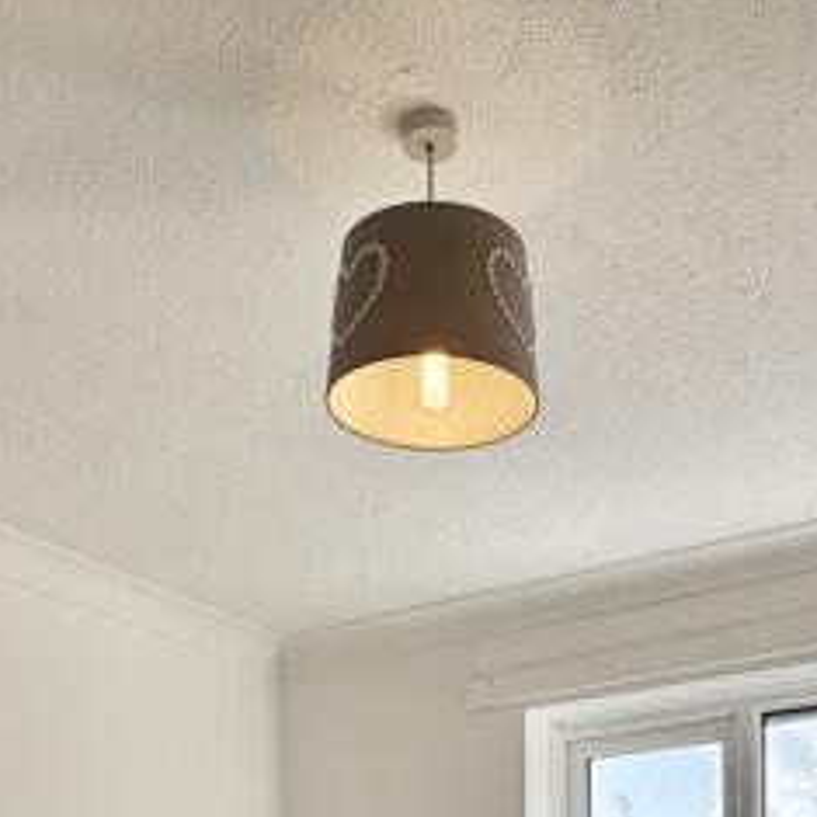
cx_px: 466
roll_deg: +1.0
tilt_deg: -2.3
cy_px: 1130
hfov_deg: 31.6
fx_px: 1442
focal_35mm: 54
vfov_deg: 25.8
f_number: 2.2
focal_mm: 2.22
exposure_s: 1/266
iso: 40
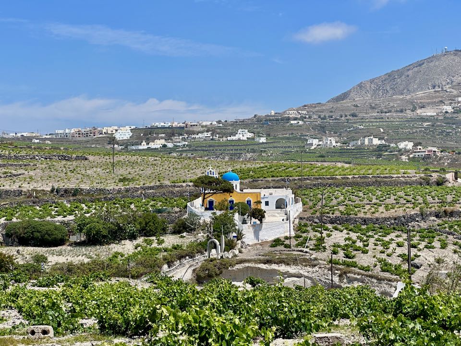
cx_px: 230
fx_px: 1025
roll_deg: +1.2
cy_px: 173
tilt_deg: -0.7
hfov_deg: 25.3
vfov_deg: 19.1
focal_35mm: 77
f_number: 2.8
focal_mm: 9
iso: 32
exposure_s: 1/874
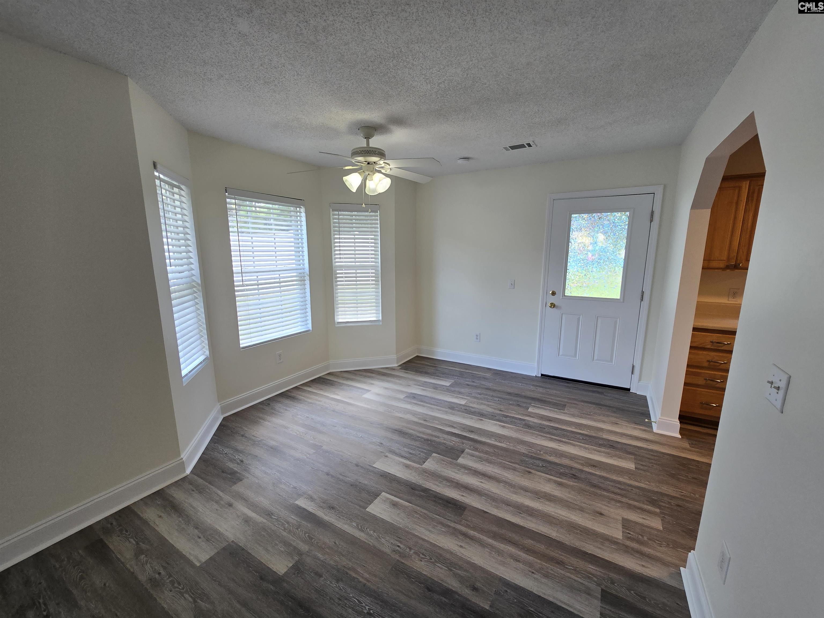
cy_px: 309
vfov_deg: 89.9
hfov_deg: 106.2
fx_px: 309
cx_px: 412
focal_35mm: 13
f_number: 2.2
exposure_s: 1/60
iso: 64
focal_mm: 2.2
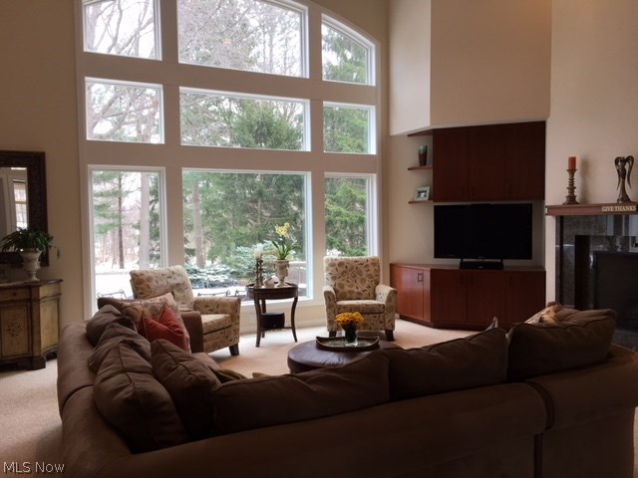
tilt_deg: -2.7
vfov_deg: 48.2
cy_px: 239
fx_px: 534
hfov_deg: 61.7
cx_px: 319
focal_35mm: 29
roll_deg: +0.9
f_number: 2.2
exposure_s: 1/60
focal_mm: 4.15
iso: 25
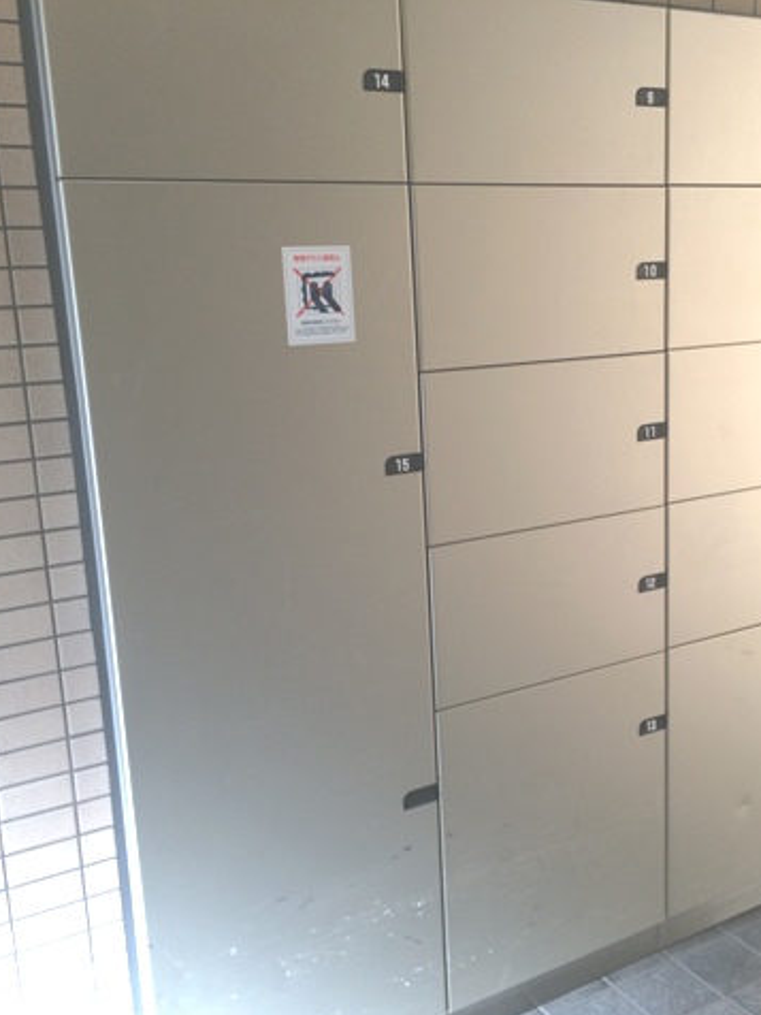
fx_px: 1143
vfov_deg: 47.9
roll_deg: +2.6
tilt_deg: -13.3
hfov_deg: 36.1
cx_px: 554
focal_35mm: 39
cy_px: 510
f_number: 2.2
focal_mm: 4.15
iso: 64
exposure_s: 1/30
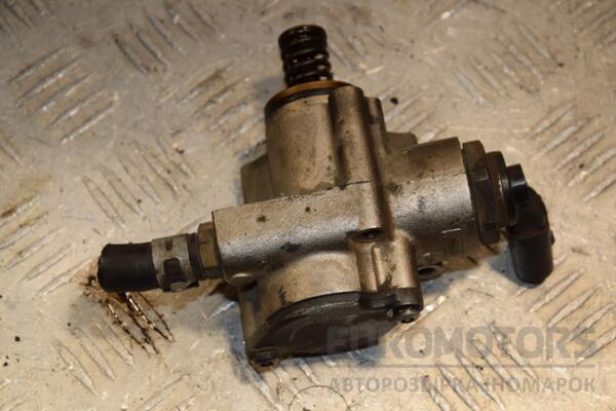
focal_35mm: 105
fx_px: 1797
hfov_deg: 19.5
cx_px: 308
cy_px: 206
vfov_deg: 13.0
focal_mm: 70
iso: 800
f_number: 8
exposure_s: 1/200
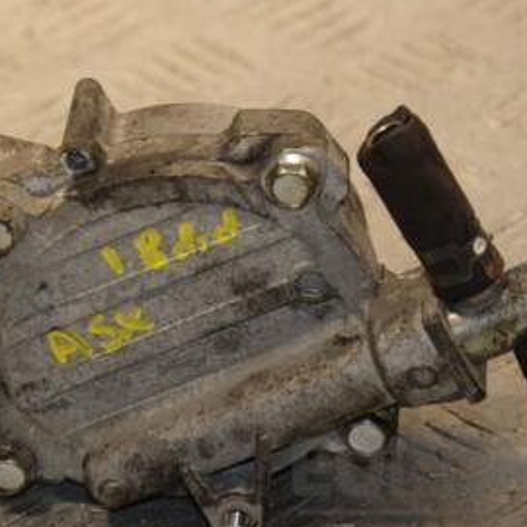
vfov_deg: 6.3
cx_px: 256
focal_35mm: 278
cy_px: 207
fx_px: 4788
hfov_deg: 6.3
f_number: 6.3
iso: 800
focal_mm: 98
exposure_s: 1/200
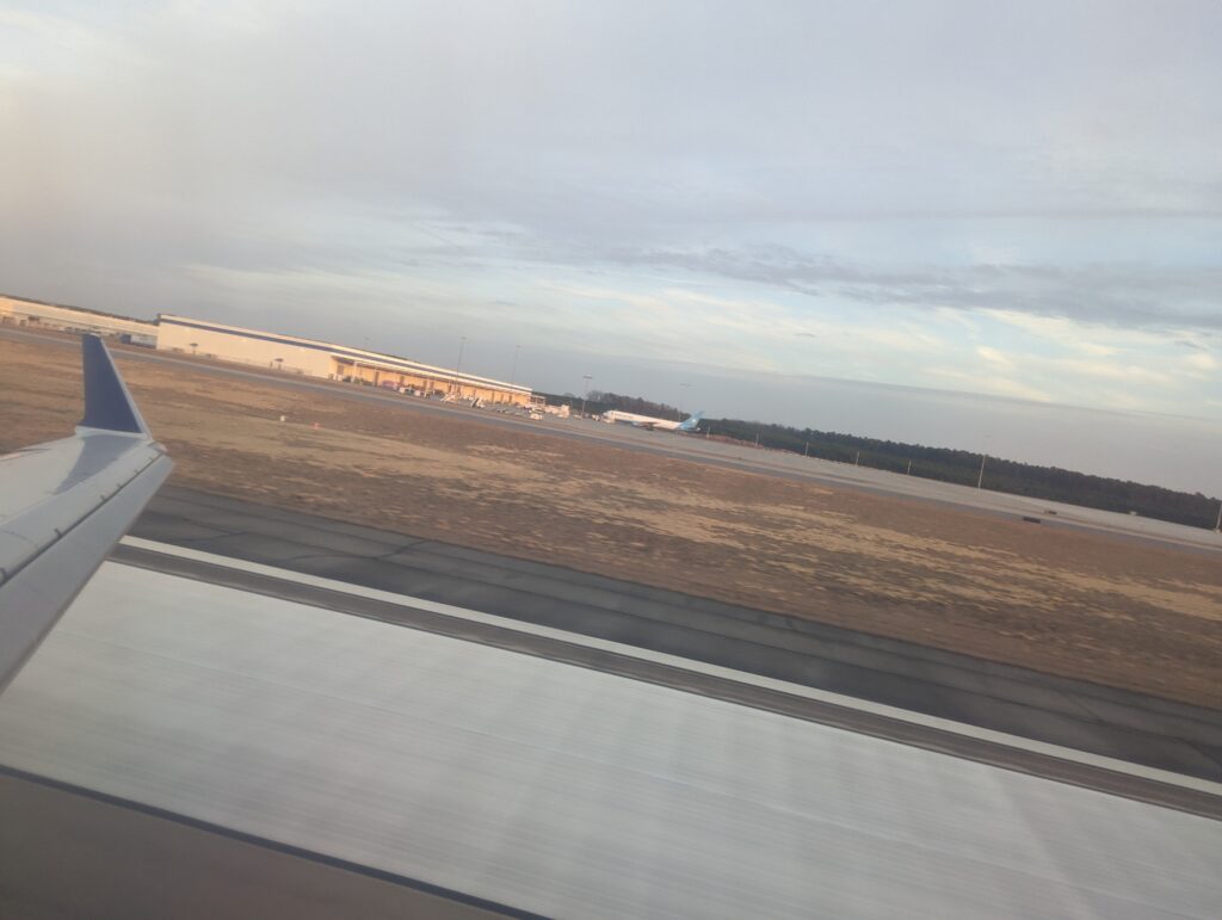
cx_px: 611
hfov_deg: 71.5
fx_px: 848
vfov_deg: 56.9
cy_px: 460
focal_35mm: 24
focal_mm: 6.81
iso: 196
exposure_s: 1/329
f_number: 1.85
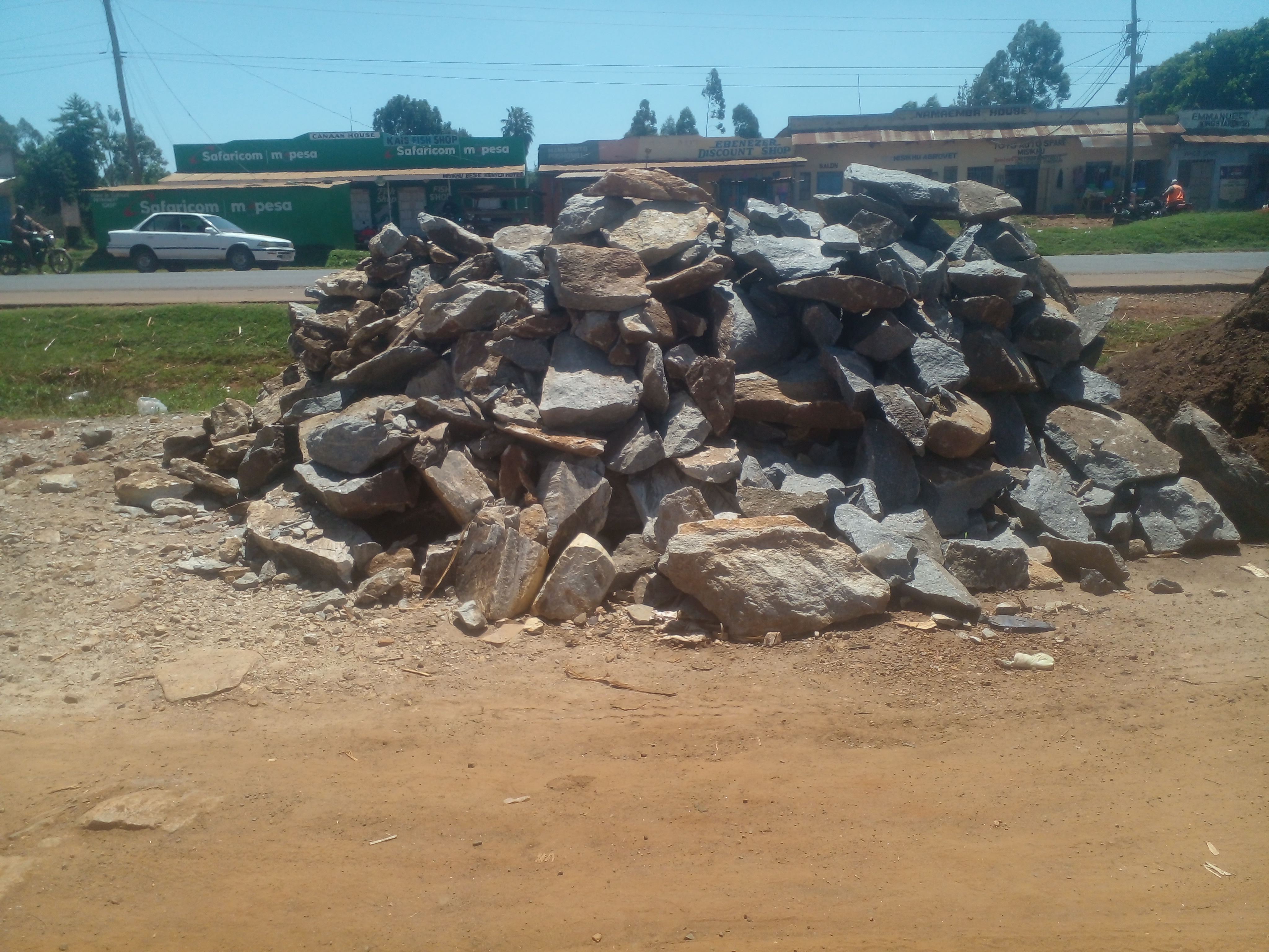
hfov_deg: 65.3
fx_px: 990
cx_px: 634
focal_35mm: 27
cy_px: 476
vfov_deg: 51.4
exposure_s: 1/1290
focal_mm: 3.6
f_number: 1.9
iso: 40
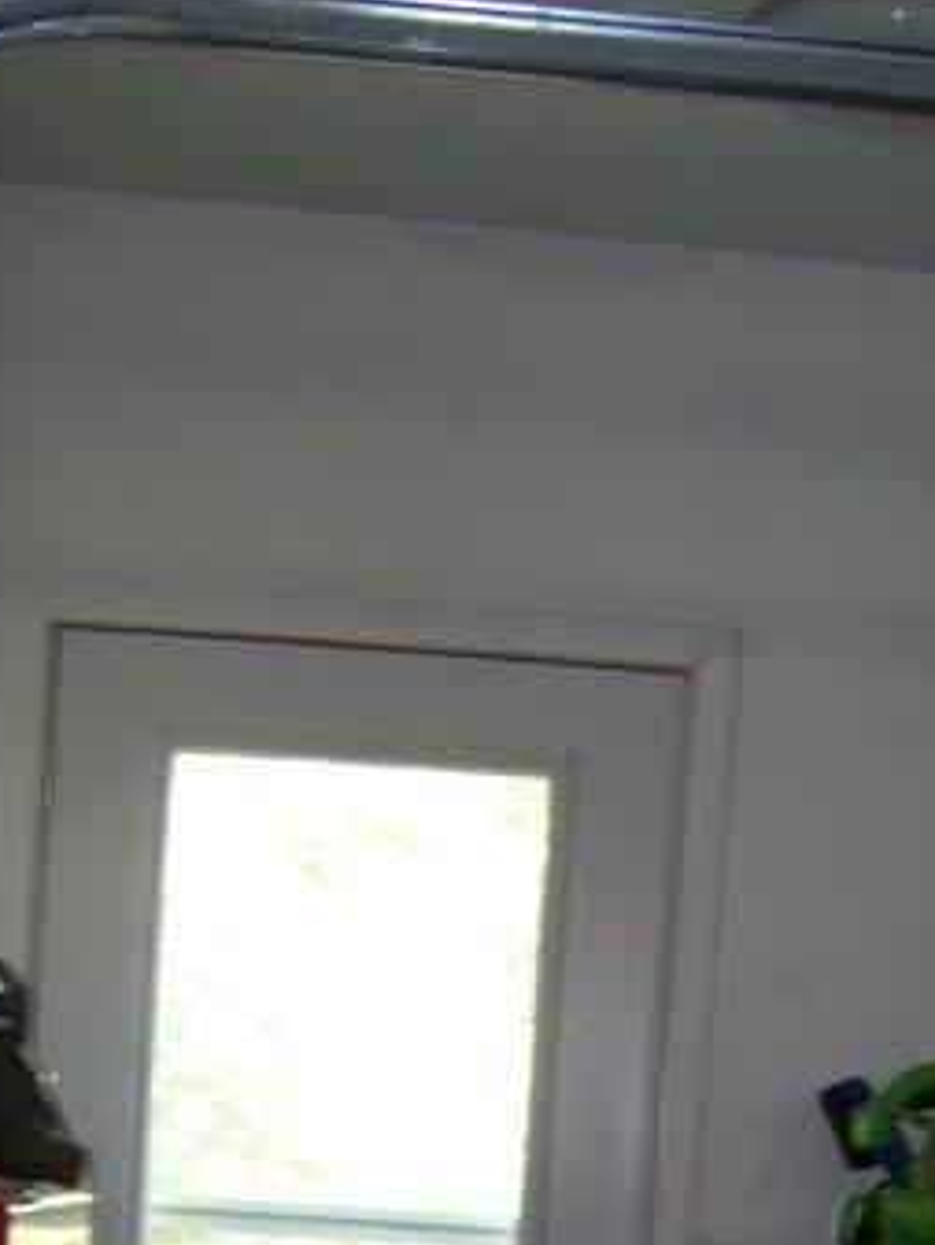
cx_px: 654
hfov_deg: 17.9
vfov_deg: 22.4
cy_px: 1396
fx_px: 2951
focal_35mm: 82
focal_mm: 5.85
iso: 200
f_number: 2.8
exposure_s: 1/30
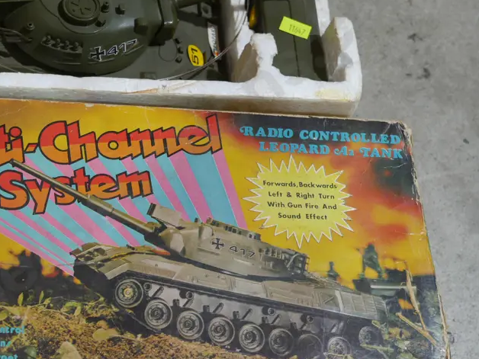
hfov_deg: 30.8
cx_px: 140
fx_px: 858
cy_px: 181
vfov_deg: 23.7
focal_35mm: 62
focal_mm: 19
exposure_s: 1/60
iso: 250
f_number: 4.1
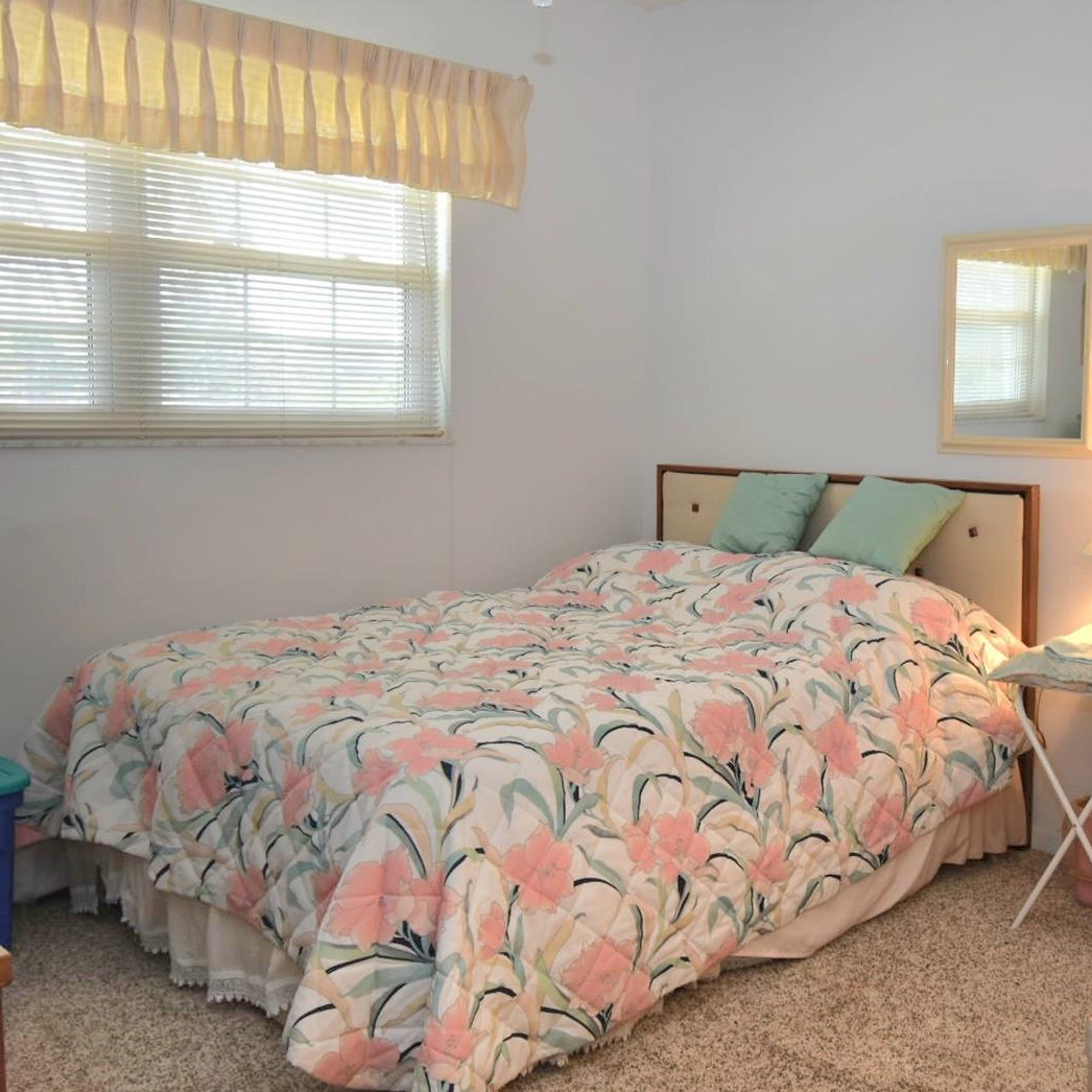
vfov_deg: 42.8
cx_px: 695
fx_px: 1392
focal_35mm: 39
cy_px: 540
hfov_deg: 42.5
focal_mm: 20
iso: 400
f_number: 5.6
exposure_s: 1/80
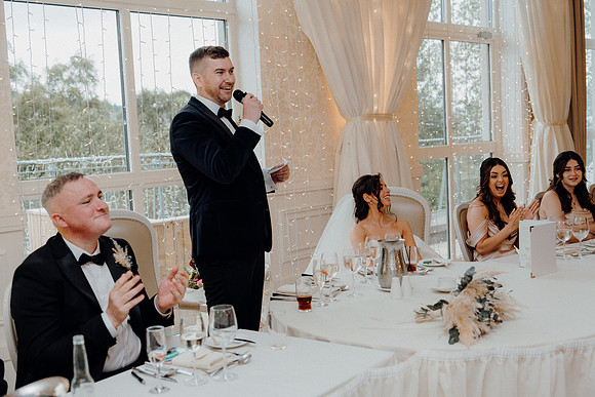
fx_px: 744
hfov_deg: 43.6
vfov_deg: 29.9
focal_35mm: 45
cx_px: 298
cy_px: 198
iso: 800
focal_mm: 45
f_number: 3.5
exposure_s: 1/160
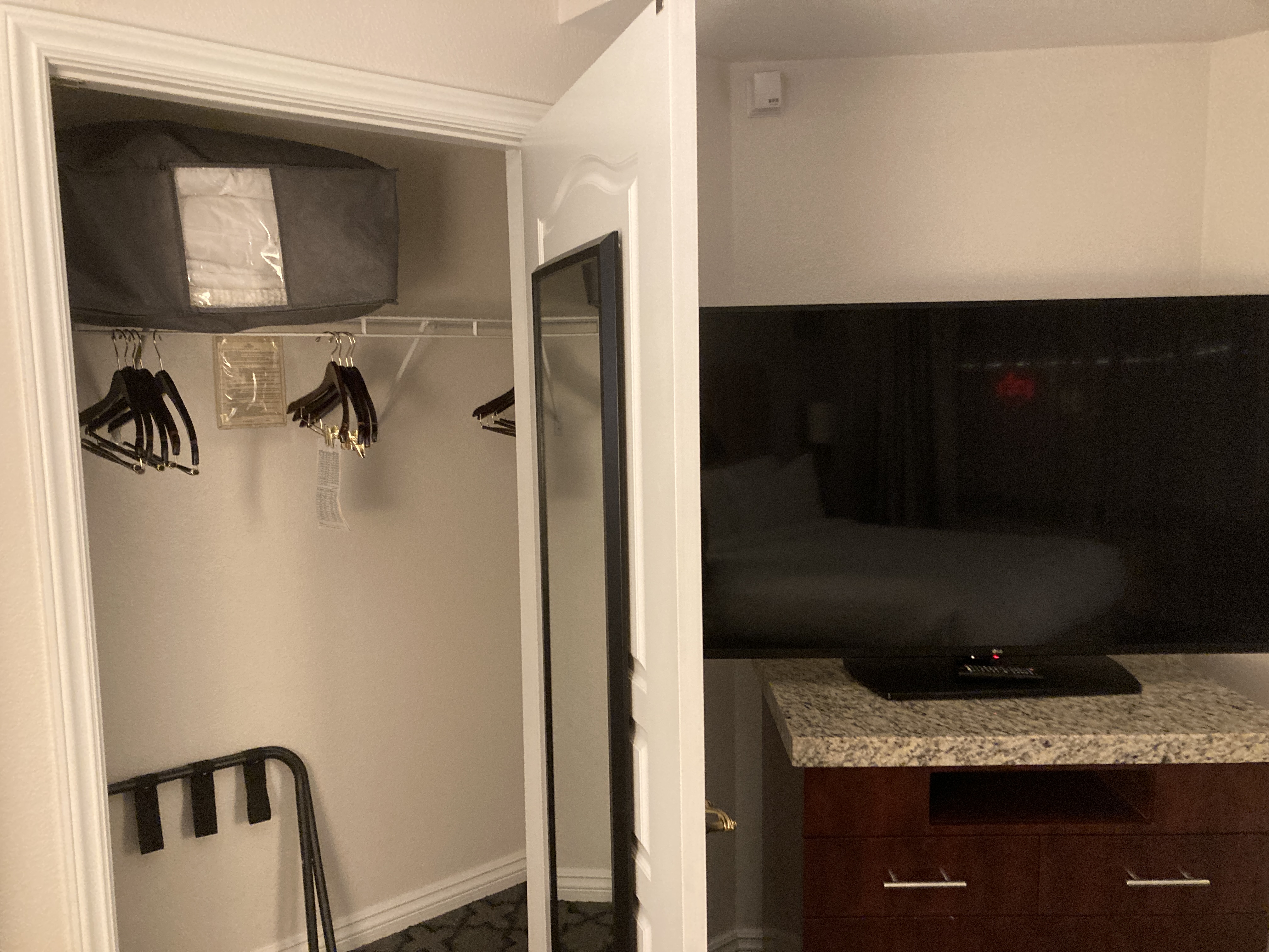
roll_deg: +0.9
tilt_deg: -4.8
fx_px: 1026
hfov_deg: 63.4
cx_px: 634
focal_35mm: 28
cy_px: 476
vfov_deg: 49.7
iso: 320
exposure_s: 1/30
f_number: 1.8
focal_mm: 3.99
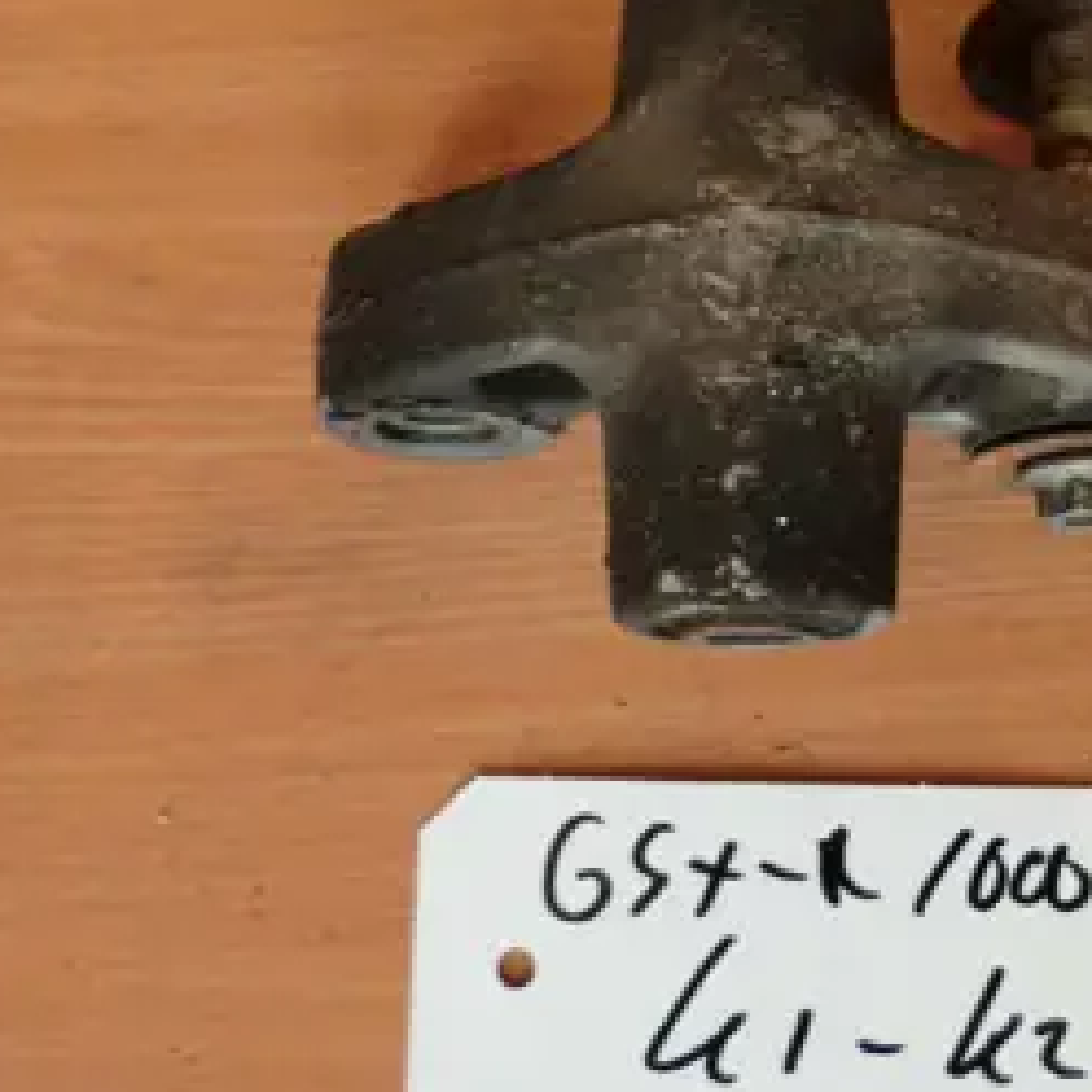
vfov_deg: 36.7
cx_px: 820
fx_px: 1642
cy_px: 465
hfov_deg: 35.9
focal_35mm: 46
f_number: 3.2
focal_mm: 4.9
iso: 125
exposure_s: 1/60
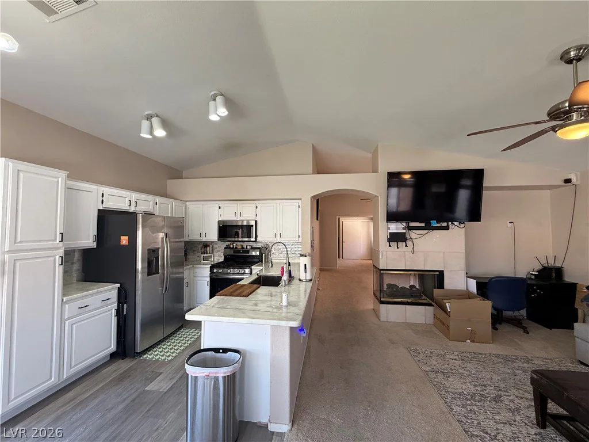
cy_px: 221
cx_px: 294
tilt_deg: +2.5
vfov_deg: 85.7
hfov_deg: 102.1
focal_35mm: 14
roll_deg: -0.4
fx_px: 238
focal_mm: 2.22
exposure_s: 1/120
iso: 160
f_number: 2.2
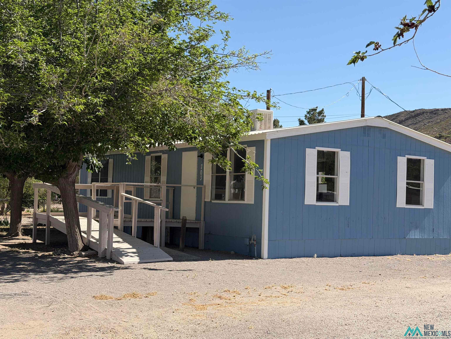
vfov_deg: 30.3
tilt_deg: +2.6
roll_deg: -1.3
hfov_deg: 39.7
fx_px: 625
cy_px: 170
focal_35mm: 48
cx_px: 226
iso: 64
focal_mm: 6.76
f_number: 1.78
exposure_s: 1/3534
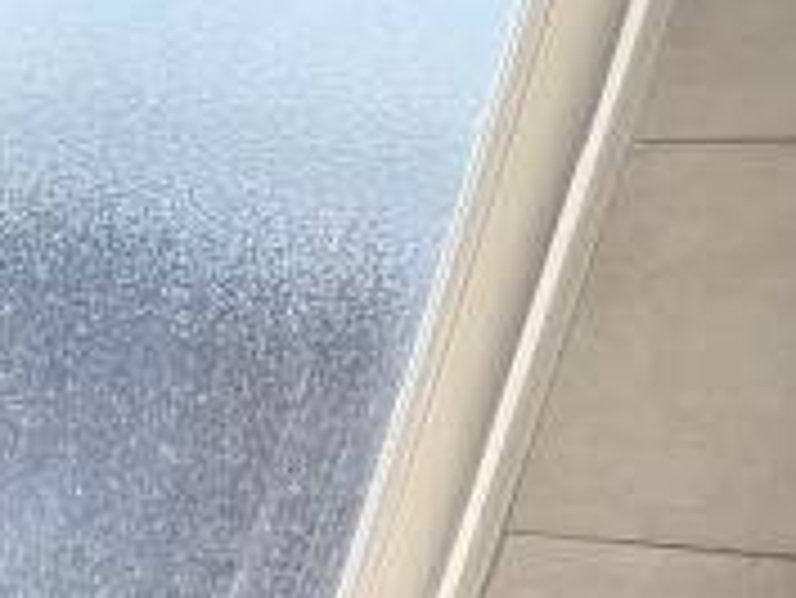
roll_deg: -0.1
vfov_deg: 18.5
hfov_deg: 12.2
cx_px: -1489
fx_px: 1726
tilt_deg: -18.2
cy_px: 746
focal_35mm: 75
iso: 32
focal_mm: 1.57
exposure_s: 1/247
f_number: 1.8
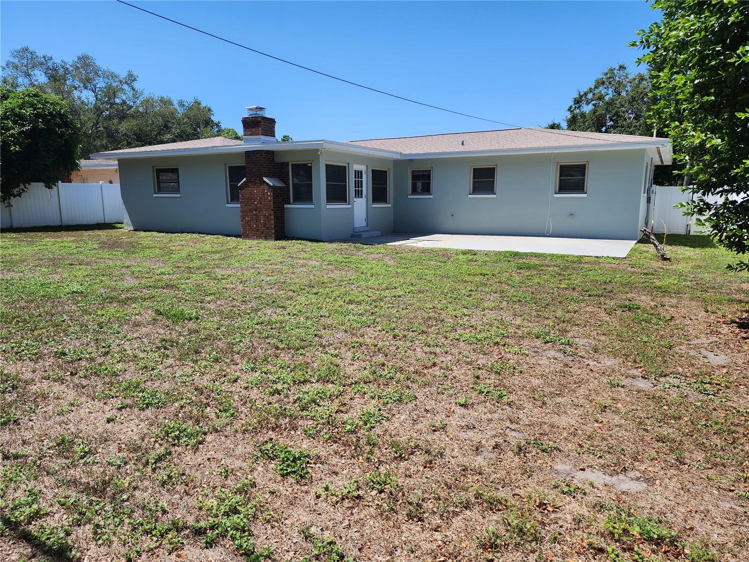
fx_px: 498
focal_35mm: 23
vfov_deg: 58.9
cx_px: 374
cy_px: 281
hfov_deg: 73.9
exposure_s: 1/947
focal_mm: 6.4
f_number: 1.8
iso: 12
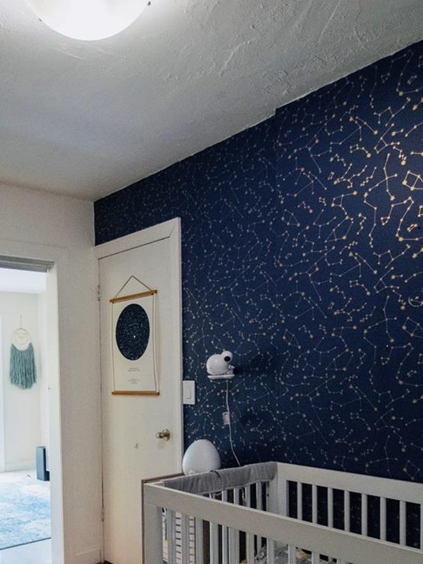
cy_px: 392
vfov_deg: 56.6
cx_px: 143
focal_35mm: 31
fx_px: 505
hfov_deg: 44.8
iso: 1400
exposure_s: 1/125
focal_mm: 10
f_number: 4
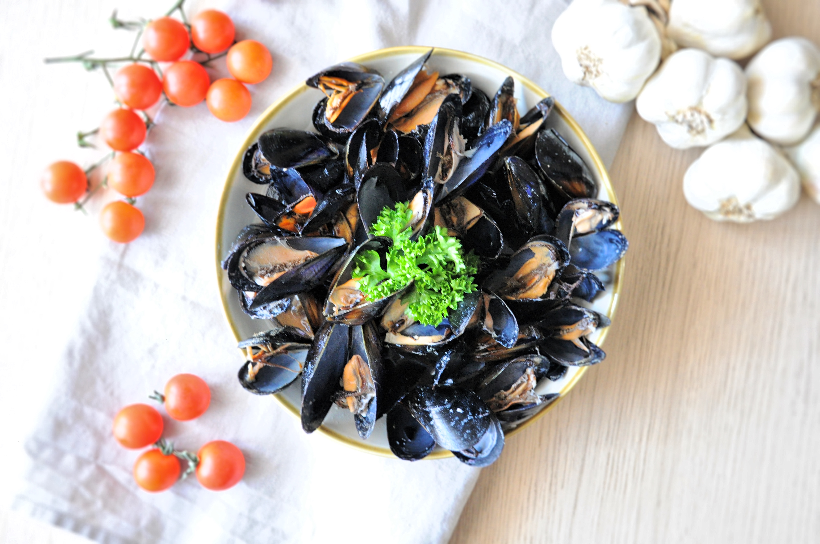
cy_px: 272
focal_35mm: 42
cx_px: 410
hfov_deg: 46.4
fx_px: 955
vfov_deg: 31.8
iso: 1600
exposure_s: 1/15
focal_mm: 28
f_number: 4.5
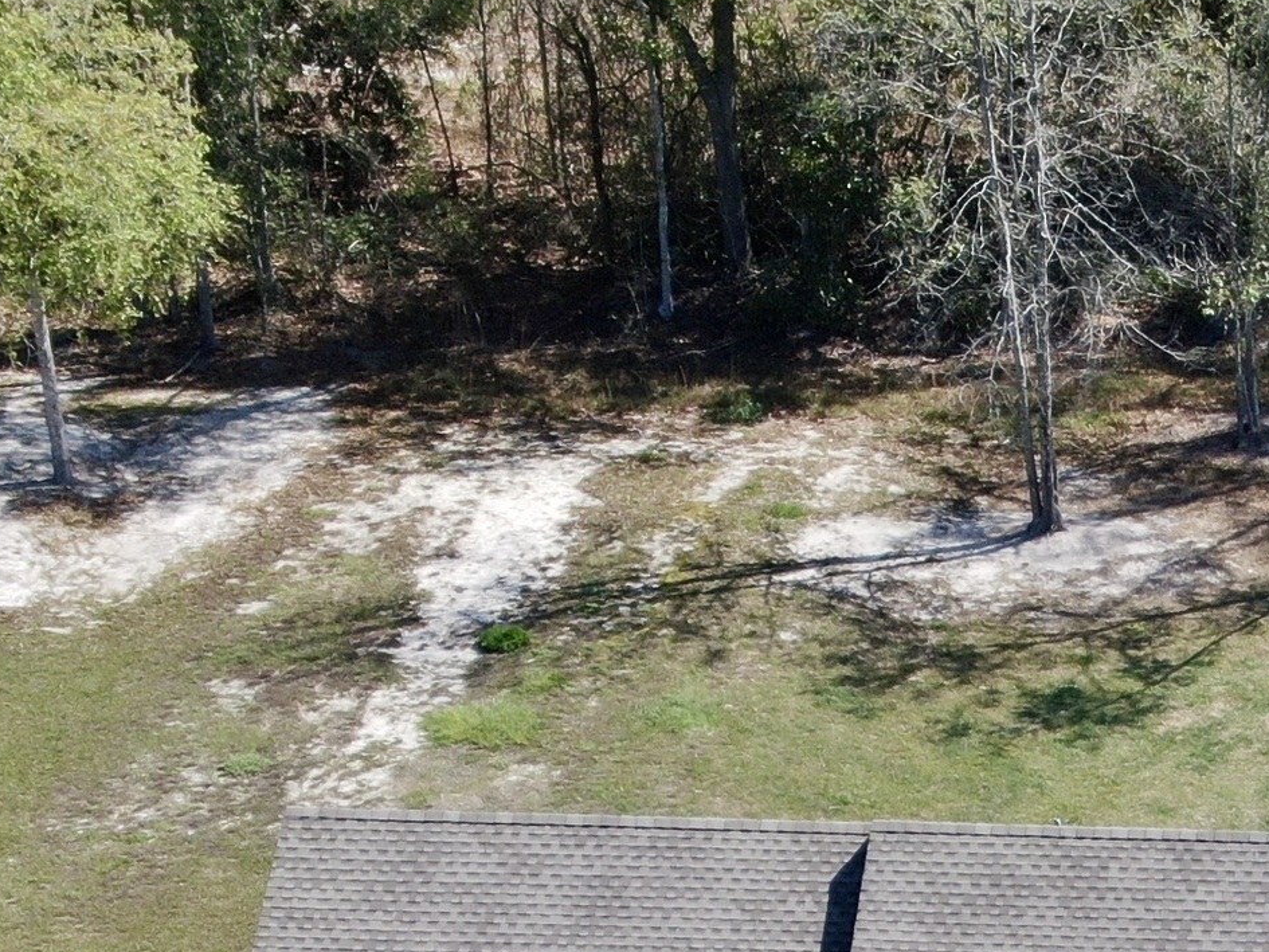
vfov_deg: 9.4
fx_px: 5720
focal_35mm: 156
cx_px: 1371
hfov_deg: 12.5
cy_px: 1151
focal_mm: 8.6
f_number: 3.8
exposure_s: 1/400
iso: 100
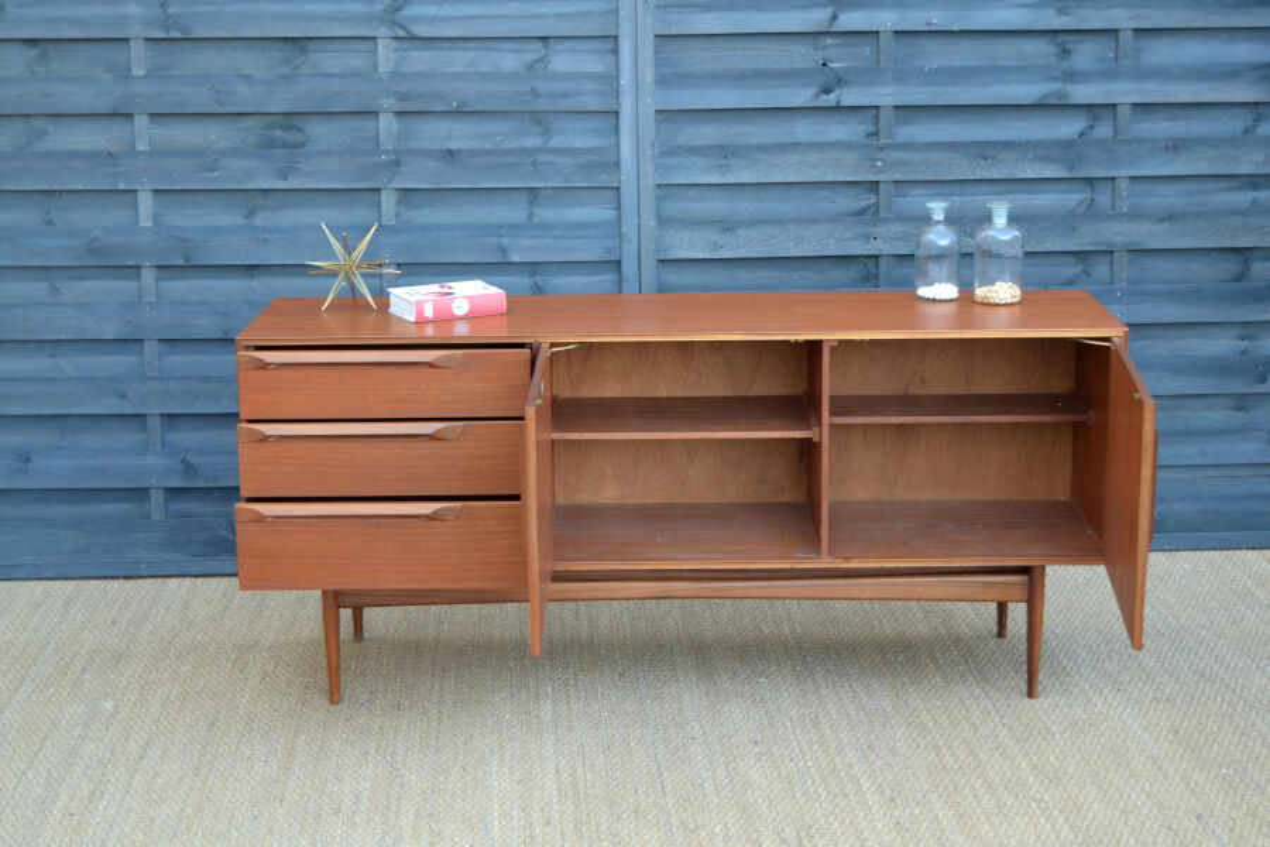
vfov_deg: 23.8
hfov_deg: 35.1
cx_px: 635
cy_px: 424
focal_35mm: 57
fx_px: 2011
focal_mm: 38
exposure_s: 1/60
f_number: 4.8
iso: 500
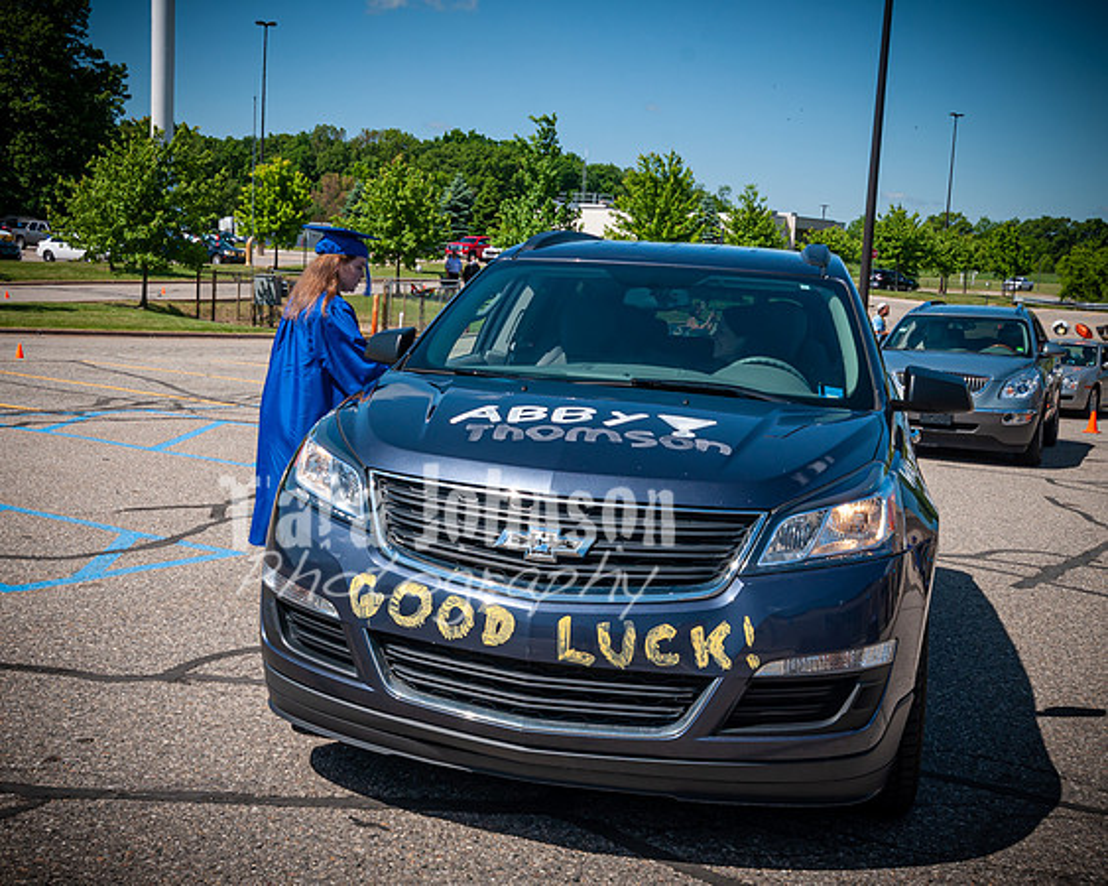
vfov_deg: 34.0
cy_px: 418
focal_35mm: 44
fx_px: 1446
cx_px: 457
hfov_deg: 41.8
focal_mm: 24
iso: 200
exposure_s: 1/400
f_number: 10
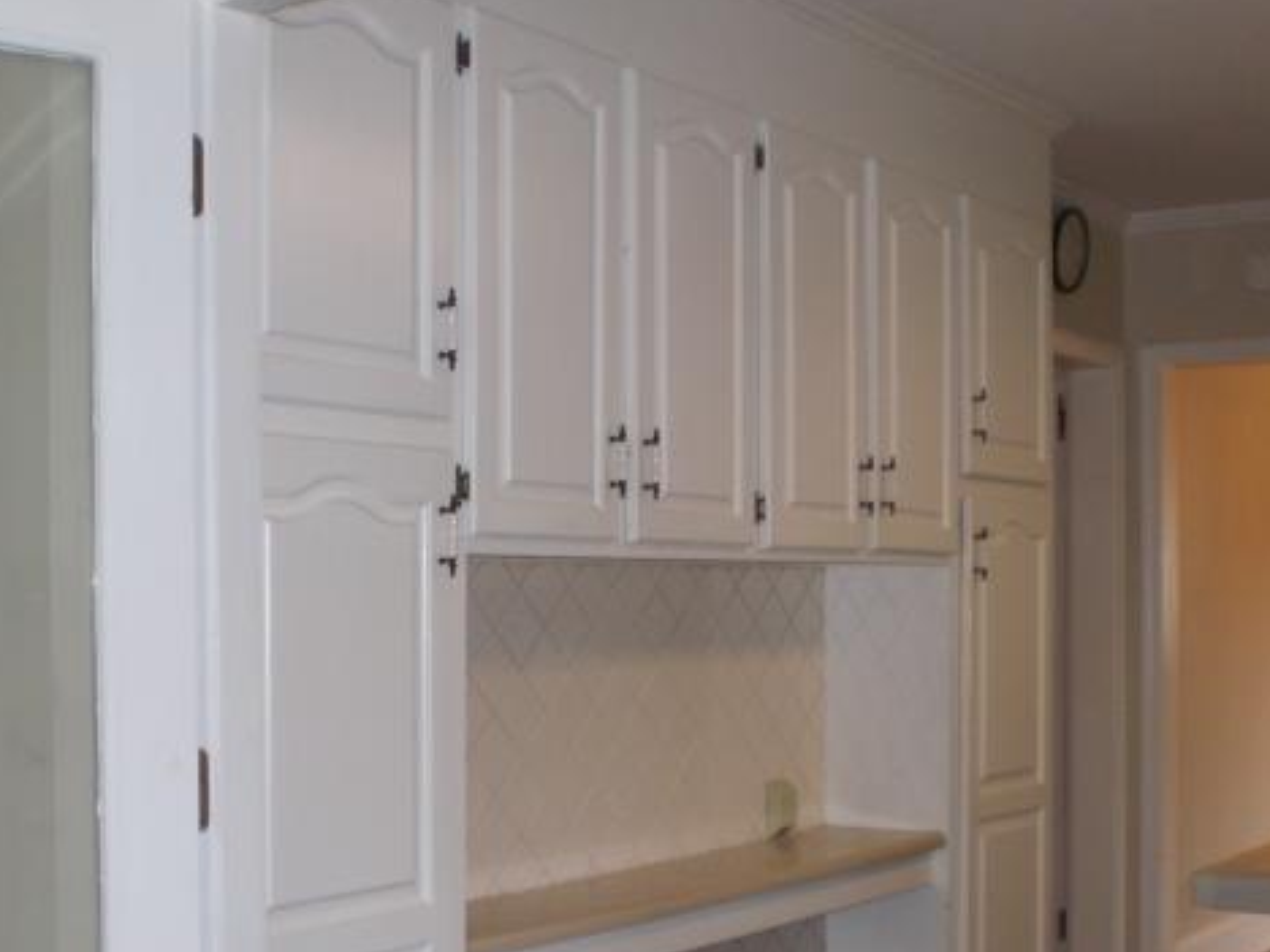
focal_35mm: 52
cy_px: 589
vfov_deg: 27.9
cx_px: 589
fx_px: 1908
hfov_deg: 36.8
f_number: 3.1
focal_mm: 6.3
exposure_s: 1/60
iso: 200
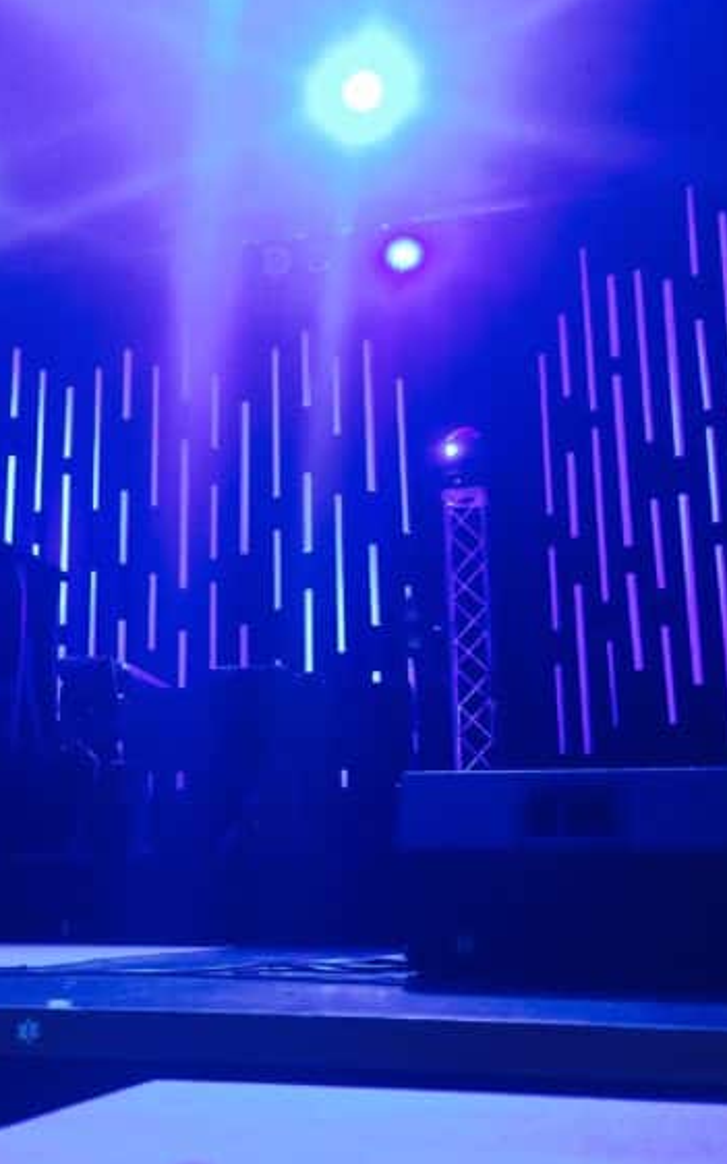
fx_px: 1332
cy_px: 572
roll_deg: +0.3
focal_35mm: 42
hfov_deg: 30.1
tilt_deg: +15.3
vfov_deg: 47.2
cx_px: 193
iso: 320
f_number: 2.2
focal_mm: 4.15
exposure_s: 1/17
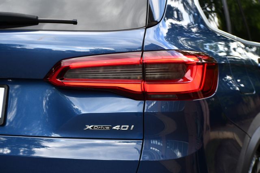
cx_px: 130
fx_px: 931
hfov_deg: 15.9
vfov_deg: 10.6
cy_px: 86
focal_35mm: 129
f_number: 5
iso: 400
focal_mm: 86
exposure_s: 1/250
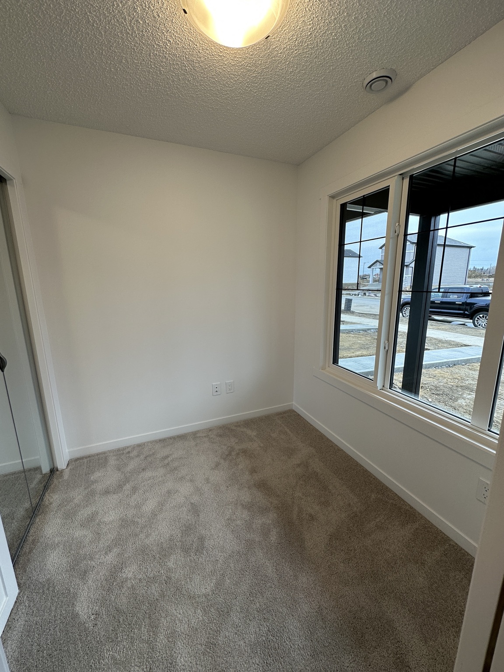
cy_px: 336
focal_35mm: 14
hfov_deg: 85.7
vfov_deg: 102.1
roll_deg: +1.3
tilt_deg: -11.0
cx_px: 252
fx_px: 272
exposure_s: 1/120
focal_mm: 2.22
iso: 80
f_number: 2.2
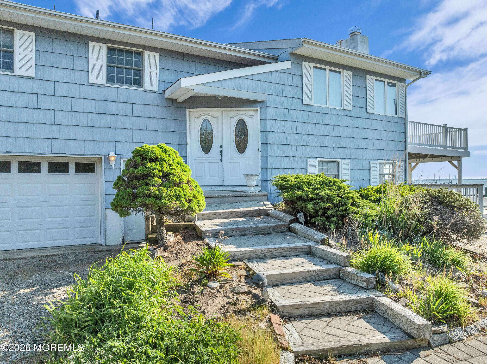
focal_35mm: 24
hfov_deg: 71.6
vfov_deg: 56.8
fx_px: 337
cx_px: 244
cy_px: 182
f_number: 2.8
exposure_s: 1/1000
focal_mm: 12.29
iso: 260
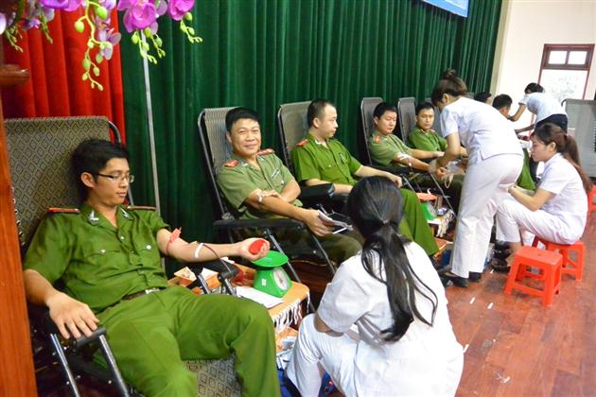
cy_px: 198
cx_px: 298
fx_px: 447
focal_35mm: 27
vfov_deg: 47.9
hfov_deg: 67.4
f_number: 3.5
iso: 3200
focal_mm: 10
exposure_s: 1/60
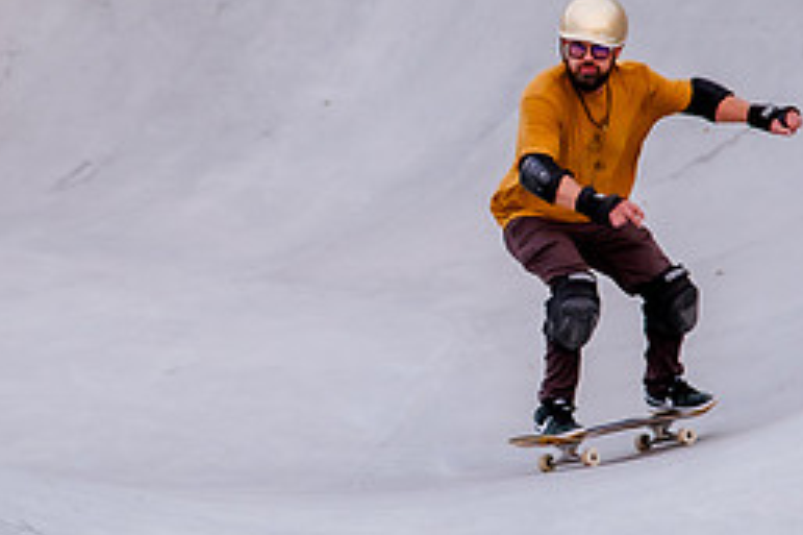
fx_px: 5038
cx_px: 406
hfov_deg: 9.1
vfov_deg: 6.1
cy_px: 194
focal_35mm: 226
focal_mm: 100
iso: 2500
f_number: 4
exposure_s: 1/400
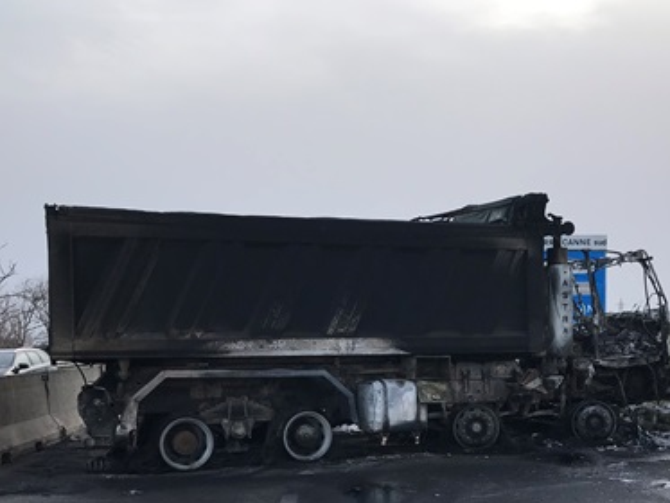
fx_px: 929
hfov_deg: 39.4
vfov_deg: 29.7
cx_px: 417
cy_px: 395
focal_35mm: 48
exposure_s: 1/684
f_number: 1.8
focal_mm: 3.99
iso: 20
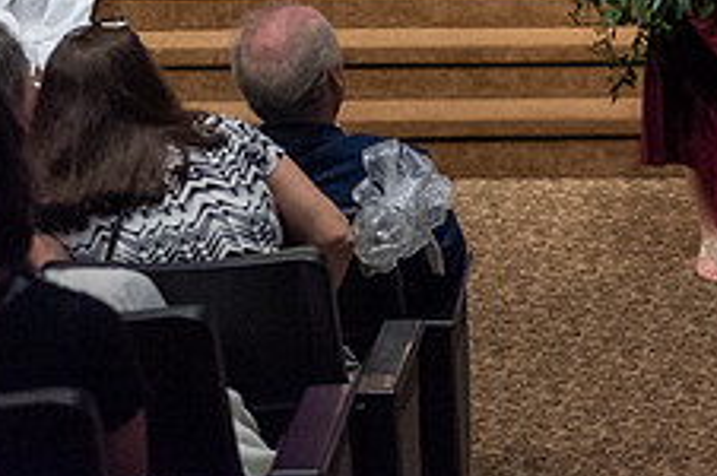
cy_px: -113
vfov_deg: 7.5
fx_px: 3580
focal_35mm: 180
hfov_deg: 11.2
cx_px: 825
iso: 6400
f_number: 2.8
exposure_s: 1/640
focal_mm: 70
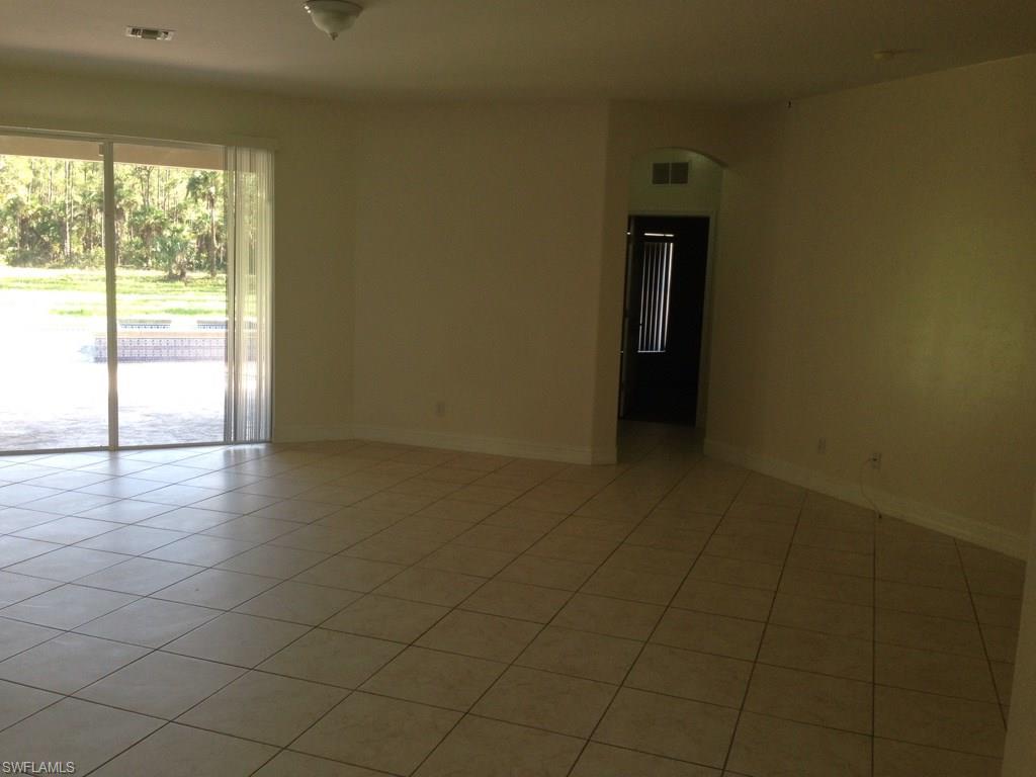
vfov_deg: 42.9
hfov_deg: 55.4
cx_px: 518
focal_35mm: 33
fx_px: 988
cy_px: 388
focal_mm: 4.12
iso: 64
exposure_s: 1/120
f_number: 2.4
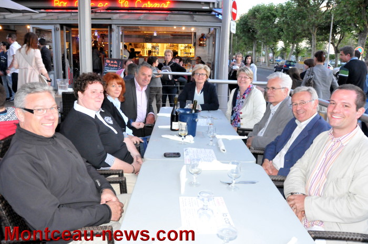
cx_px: 184
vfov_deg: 47.8
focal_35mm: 27
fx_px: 276
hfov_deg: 67.4
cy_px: 122
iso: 3200
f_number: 7.1
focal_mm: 18
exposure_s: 1/60
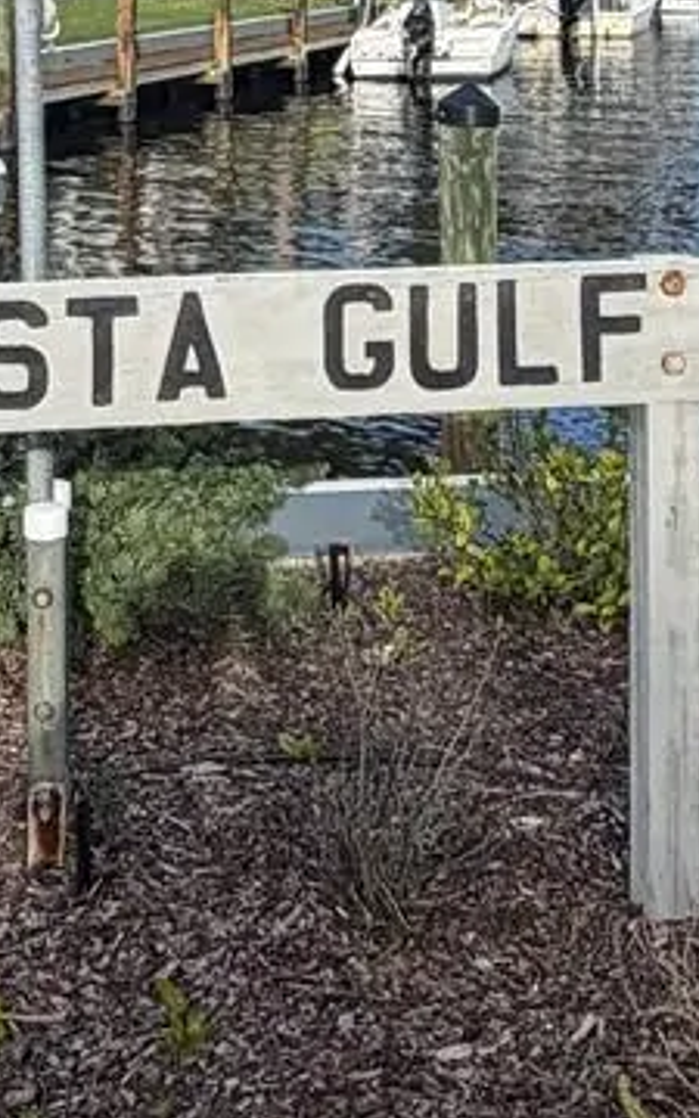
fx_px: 2012
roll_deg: +0.5
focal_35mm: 66
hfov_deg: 19.7
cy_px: -90
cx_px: 339
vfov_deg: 28.4
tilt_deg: -0.2
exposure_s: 1/770
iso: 32
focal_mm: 2.22
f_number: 2.2
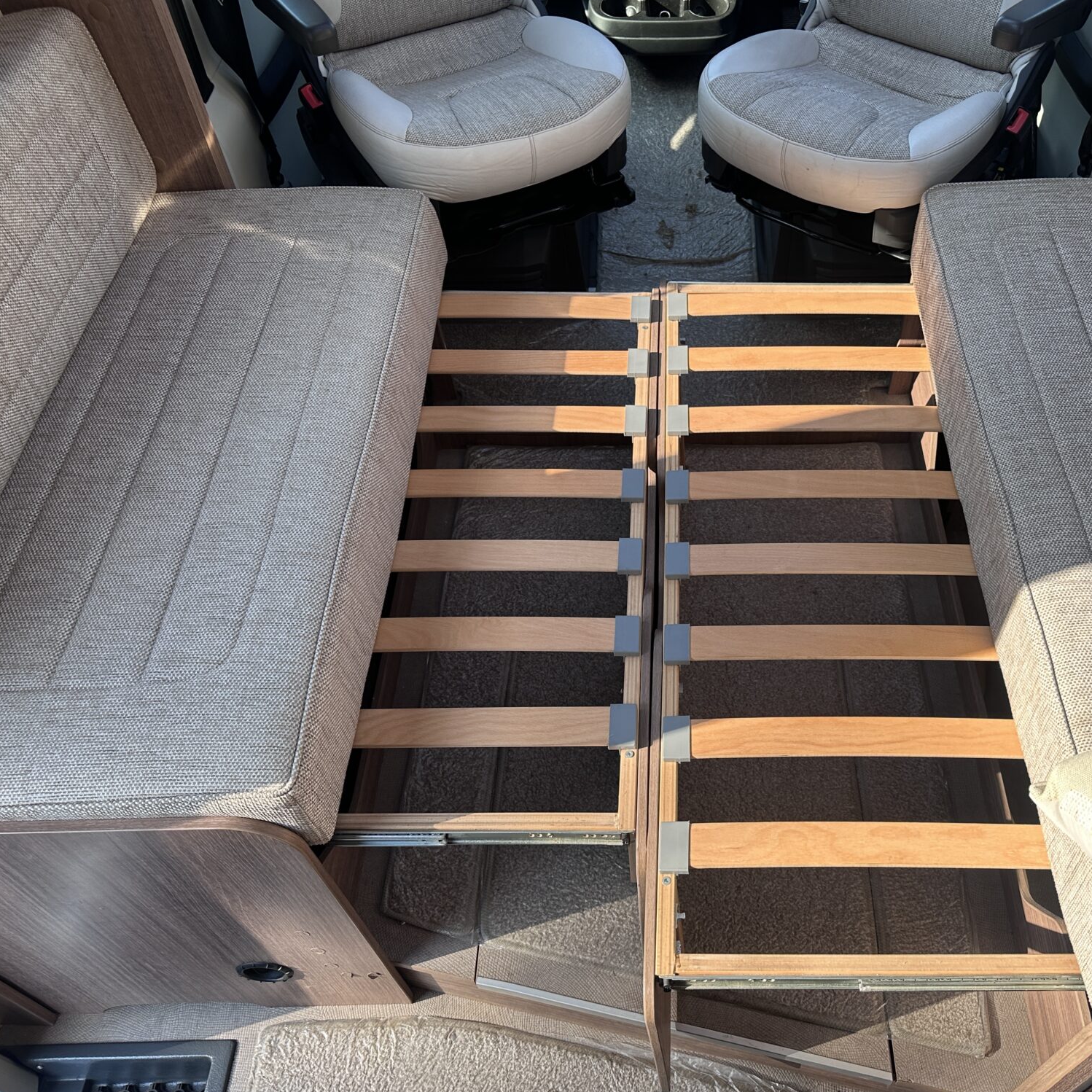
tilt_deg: -53.4
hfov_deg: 54.8
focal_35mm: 29
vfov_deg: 55.6
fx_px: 1035
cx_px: 697
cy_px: 548
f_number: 1.78
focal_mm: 6.86
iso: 80
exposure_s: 1/577
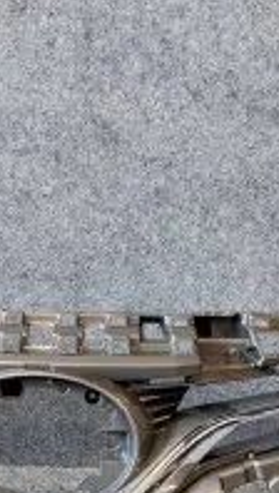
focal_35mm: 58
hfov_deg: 20.5
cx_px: 50
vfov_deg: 35.2
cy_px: 369
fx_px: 760
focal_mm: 5.59
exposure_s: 1/100
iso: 405
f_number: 1.88
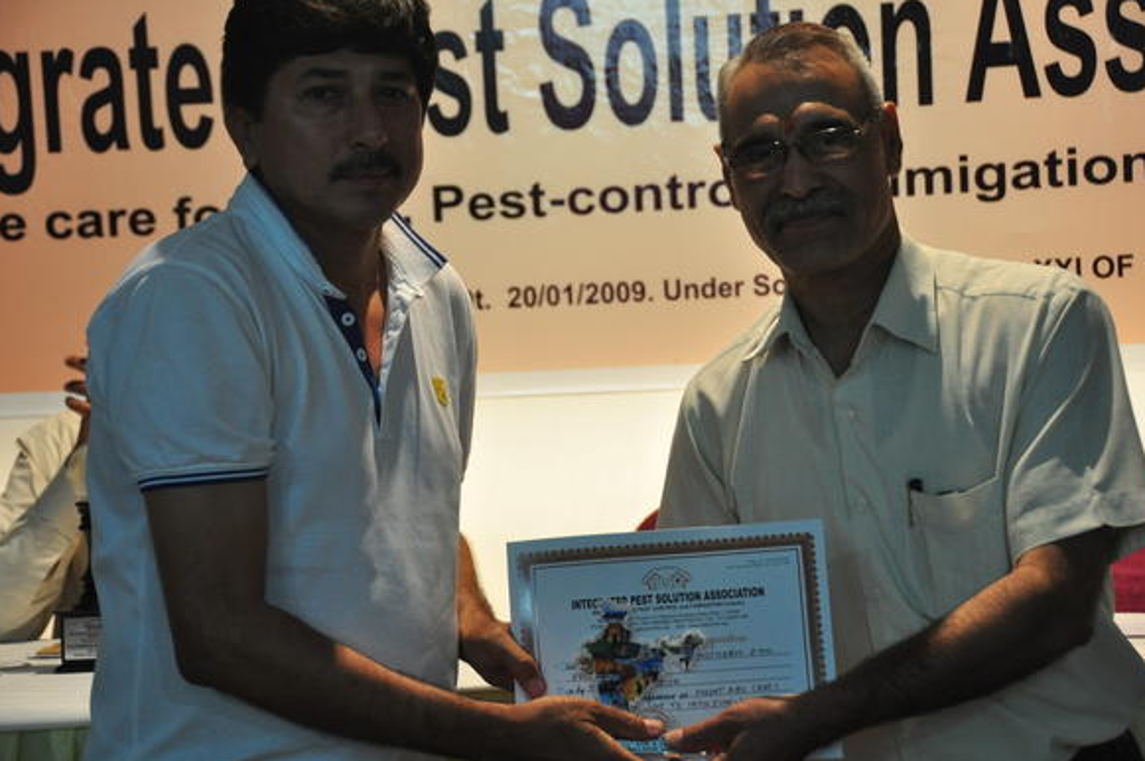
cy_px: 374
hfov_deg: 21.9
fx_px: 2955
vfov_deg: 14.7
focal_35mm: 93
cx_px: 587
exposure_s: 1/50
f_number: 5
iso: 800
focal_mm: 60
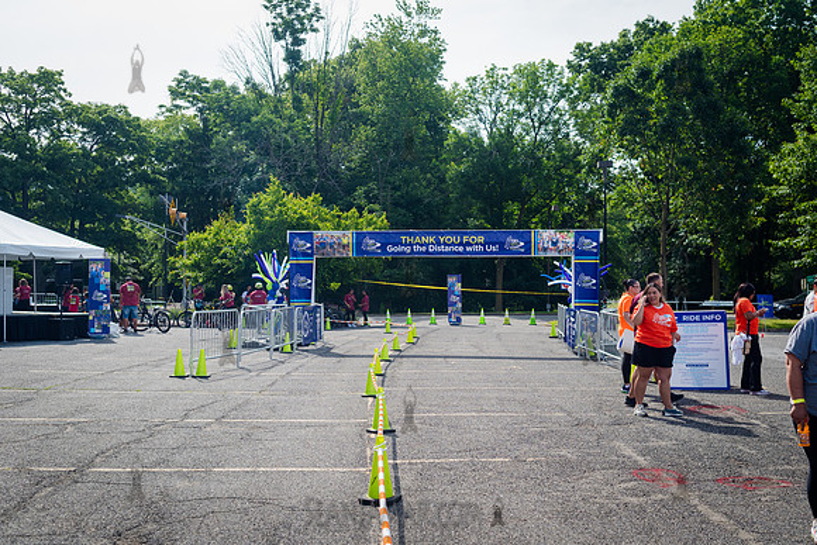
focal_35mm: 40
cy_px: 272
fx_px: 909
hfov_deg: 48.4
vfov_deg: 33.4
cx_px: 428
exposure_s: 1/1250
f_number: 4
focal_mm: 35
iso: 200
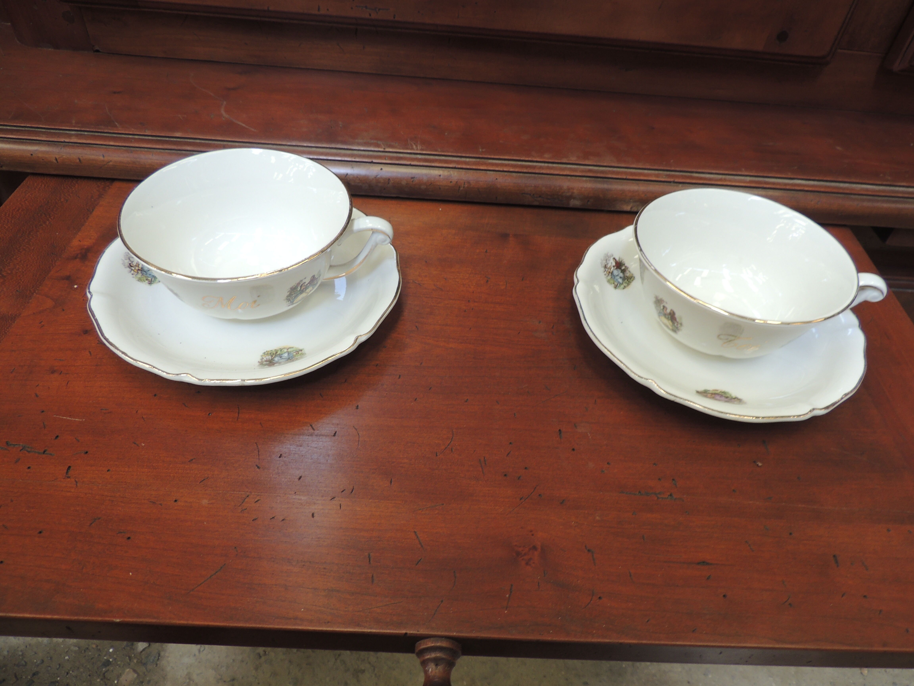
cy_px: 343
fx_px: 634
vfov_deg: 56.8
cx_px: 457
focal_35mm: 24
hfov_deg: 71.6
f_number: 3
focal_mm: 4.3
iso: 110
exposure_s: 1/15
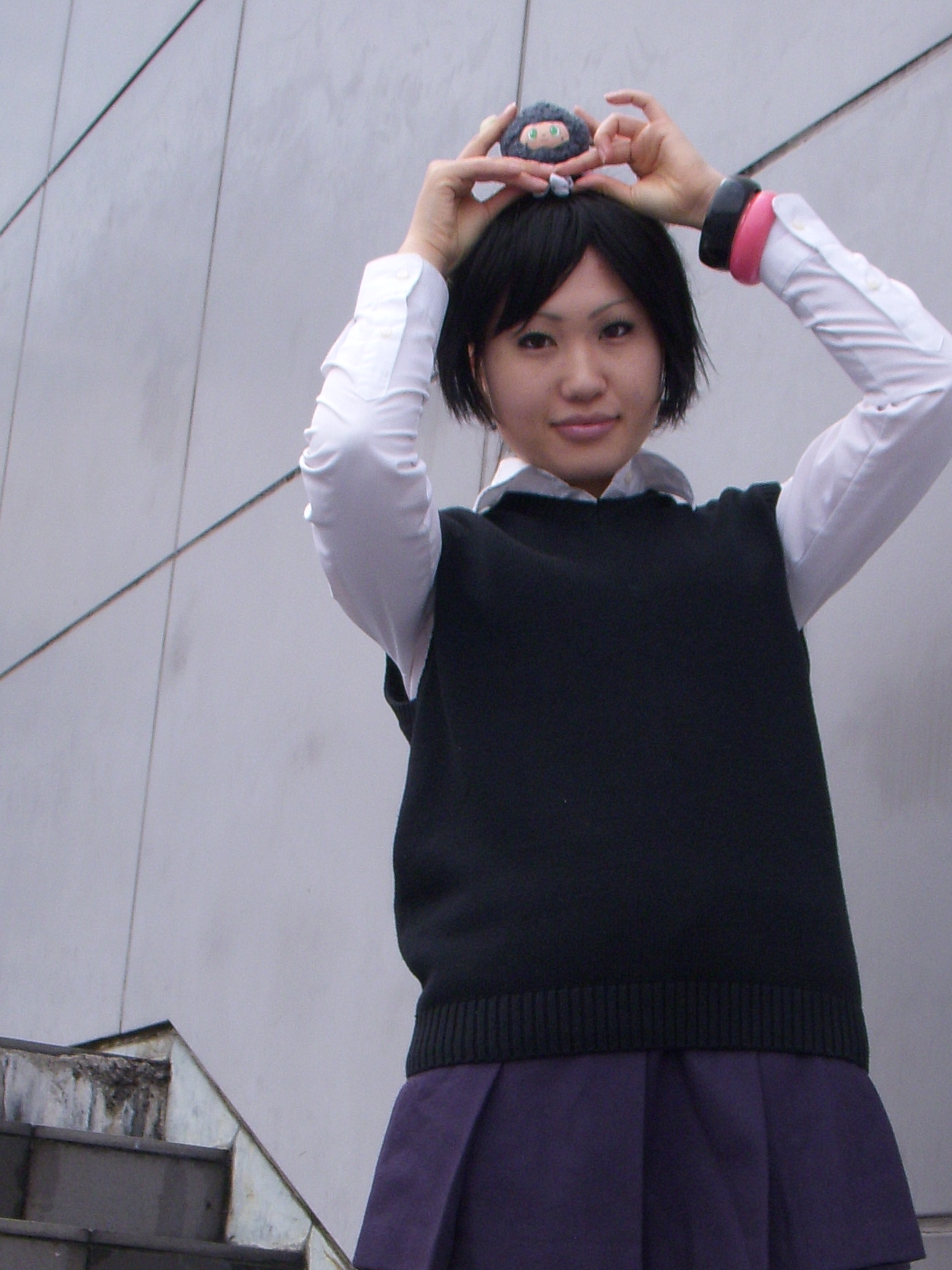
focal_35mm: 71
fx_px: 2604
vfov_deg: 26.7
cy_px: 1075
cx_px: 565
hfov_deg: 20.7
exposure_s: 1/320
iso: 100
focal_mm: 6.3
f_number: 3.3
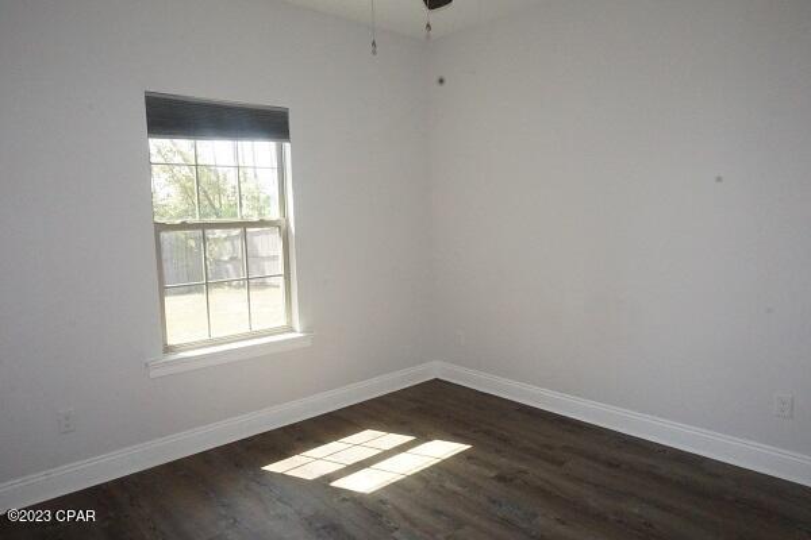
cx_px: 406
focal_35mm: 24
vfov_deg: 53.1
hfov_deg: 73.7
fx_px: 541
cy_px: 270
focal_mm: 16
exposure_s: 1/160
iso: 6400
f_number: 16
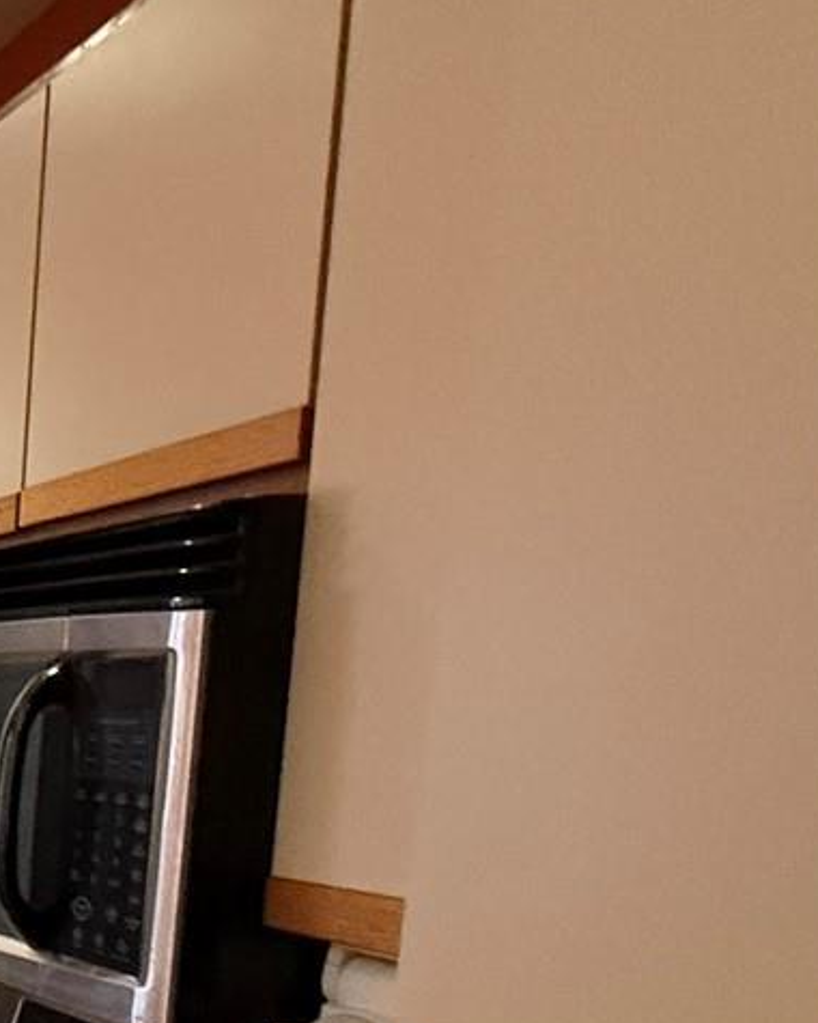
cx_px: -874
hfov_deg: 18.4
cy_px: 896
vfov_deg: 38.0
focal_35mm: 46
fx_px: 1392
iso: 640
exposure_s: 1/60
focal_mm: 2.22
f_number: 2.2
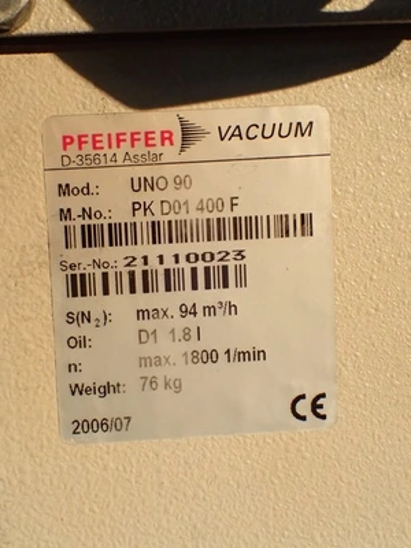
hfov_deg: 21.0
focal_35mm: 70
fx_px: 1108
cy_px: 274
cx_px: 206
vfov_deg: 27.8
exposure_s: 1/250
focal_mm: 12.6
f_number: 4
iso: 800
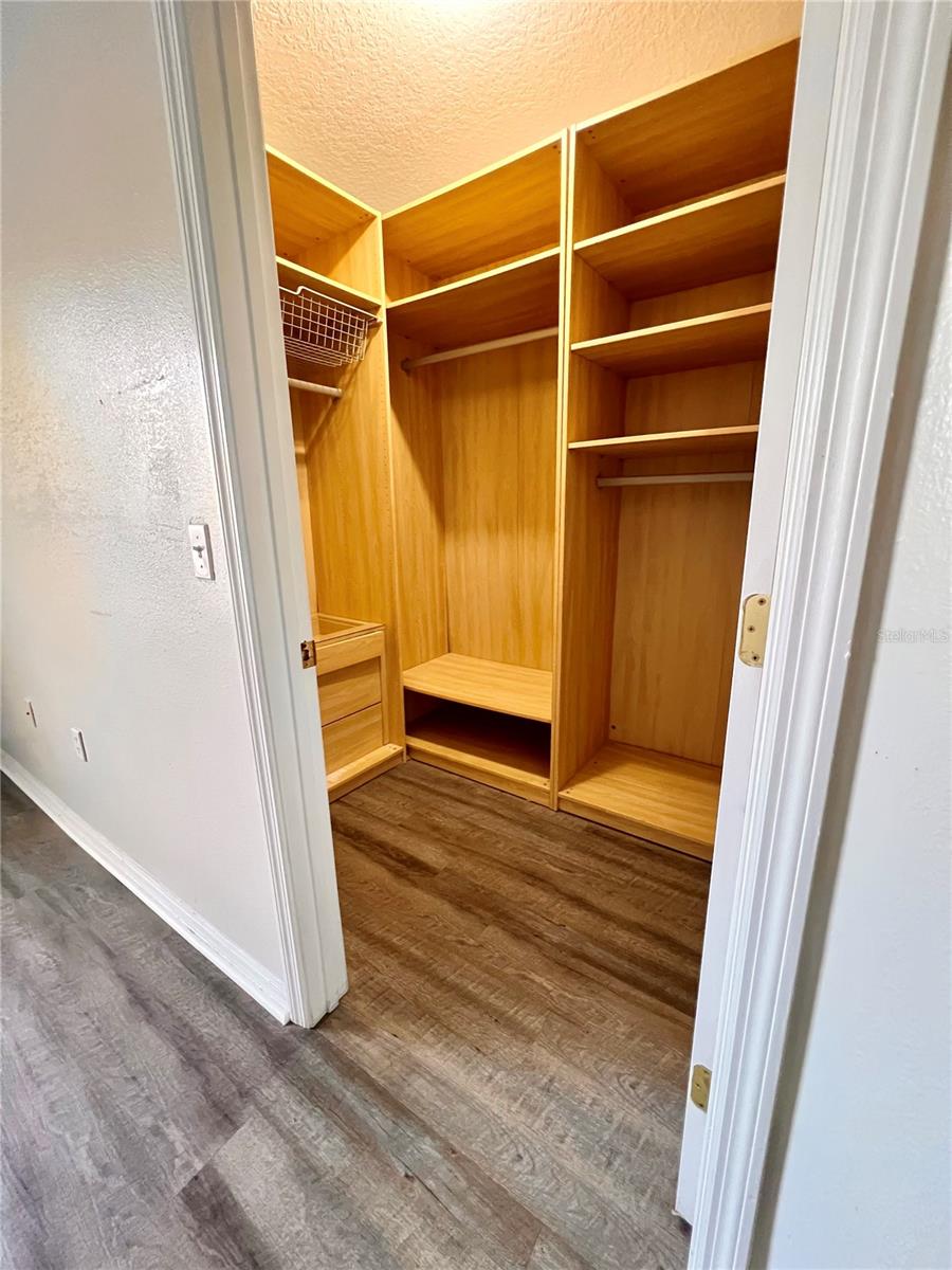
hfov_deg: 89.9
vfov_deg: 106.2
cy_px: 635
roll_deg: +1.3
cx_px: 476
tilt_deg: -14.2
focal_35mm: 13
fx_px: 477
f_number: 1.8
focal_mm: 1.57
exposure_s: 1/60
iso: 640
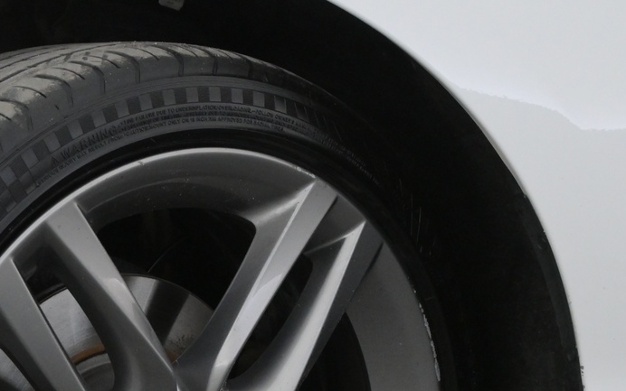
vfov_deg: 13.7
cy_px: 474
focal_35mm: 93
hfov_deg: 22.1
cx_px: 161
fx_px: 1587
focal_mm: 26
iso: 2500
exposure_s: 1/100
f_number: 5
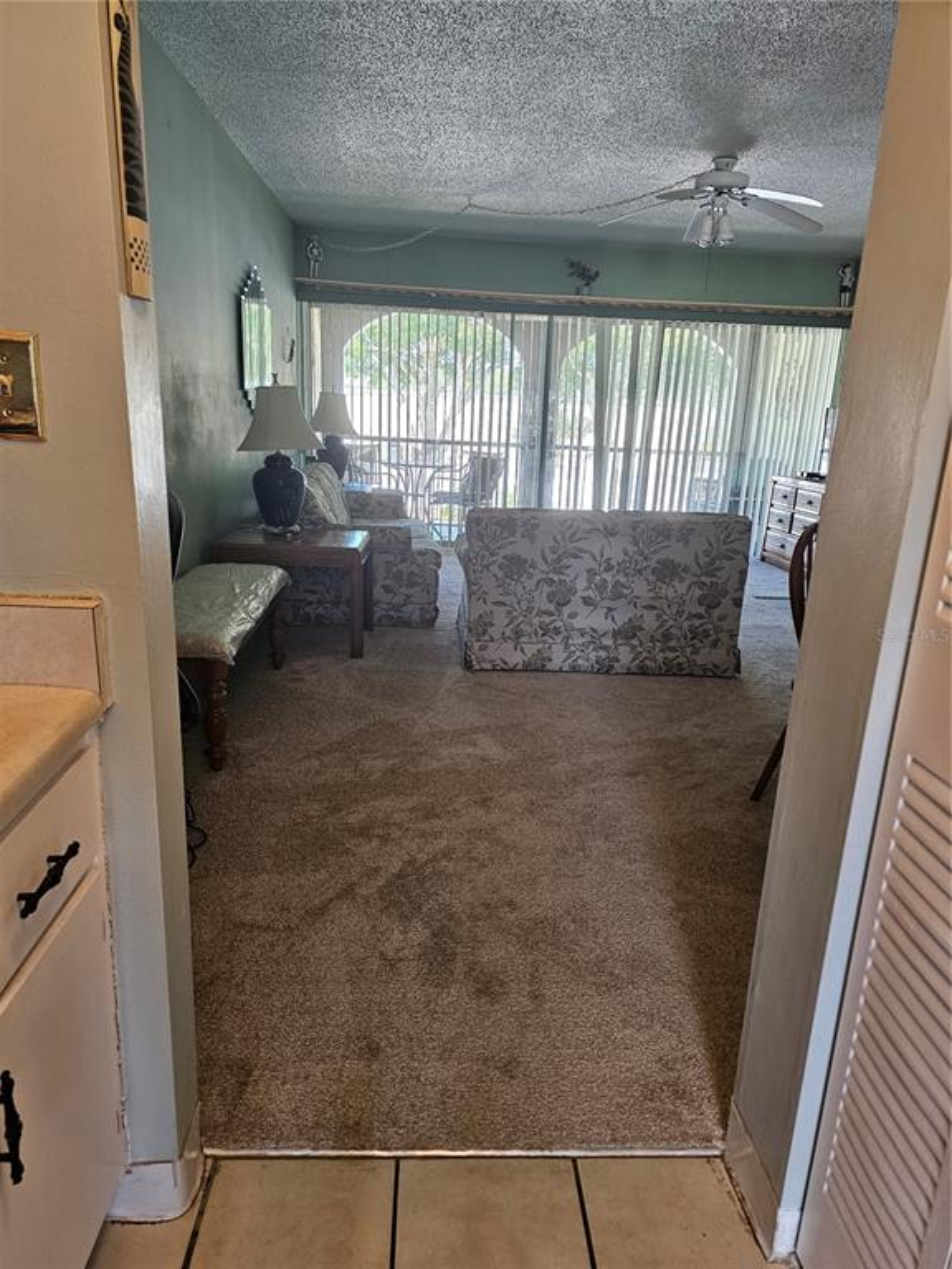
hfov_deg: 58.9
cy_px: 634
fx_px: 843
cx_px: 476
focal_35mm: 23
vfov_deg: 73.9
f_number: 1.7
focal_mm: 6.3
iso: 200
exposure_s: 1/120
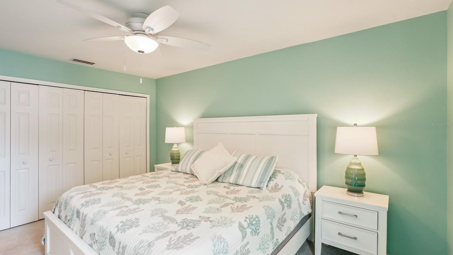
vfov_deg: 63.9
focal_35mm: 17
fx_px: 204
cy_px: 124
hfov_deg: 95.9
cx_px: 225
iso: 400
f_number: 8
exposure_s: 1/20
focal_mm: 16
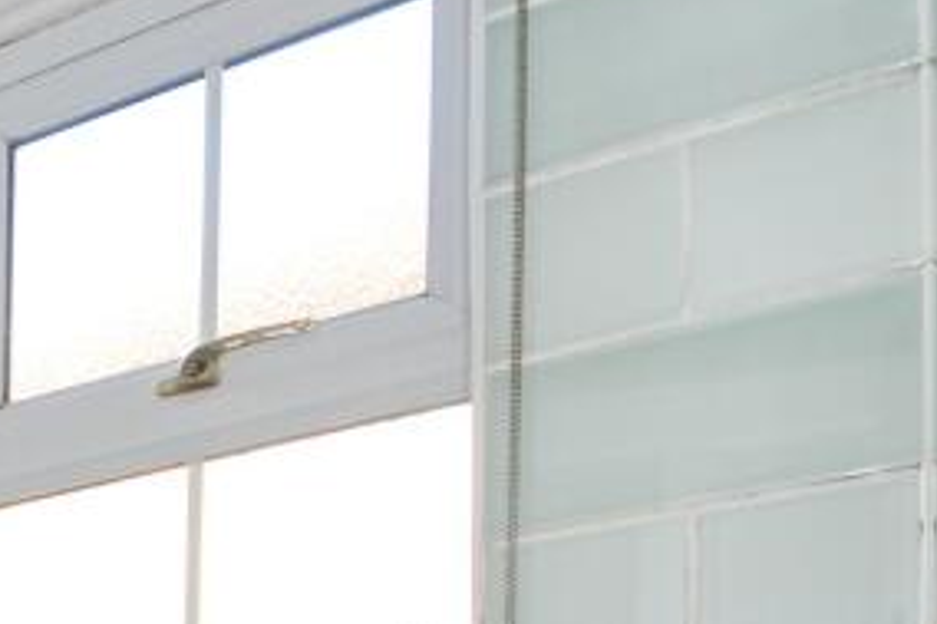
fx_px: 1405
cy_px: 1032
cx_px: -666
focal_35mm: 54
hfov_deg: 23.4
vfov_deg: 20.1
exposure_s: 1/60
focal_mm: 10
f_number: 5
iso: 200
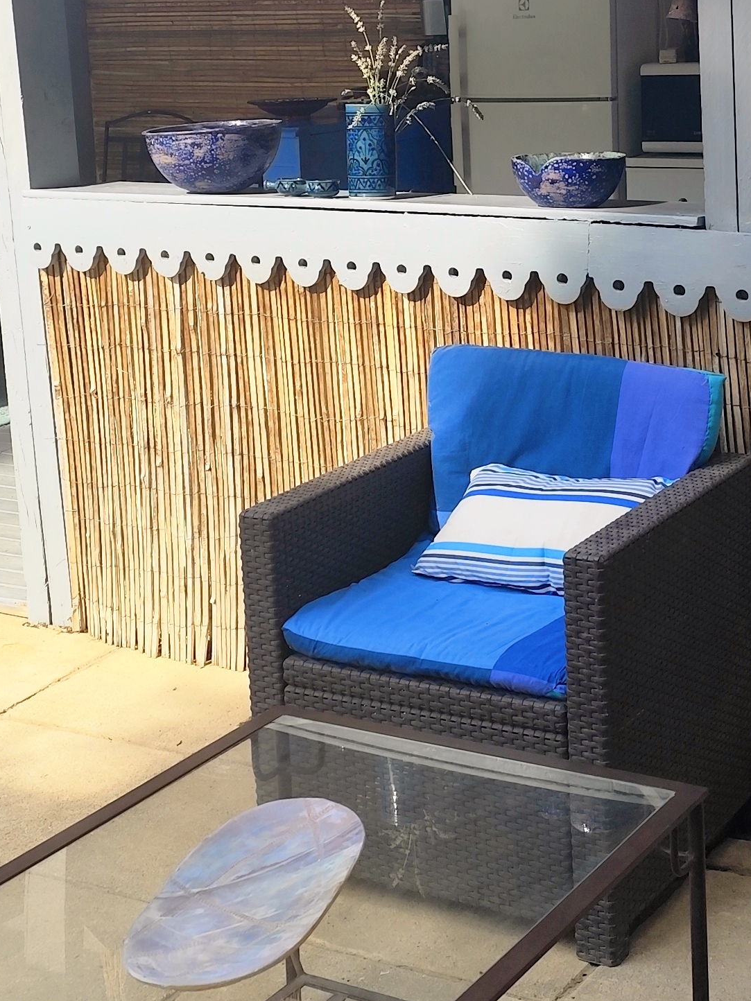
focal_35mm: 65
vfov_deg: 29.3
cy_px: 247
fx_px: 1880
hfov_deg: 22.6
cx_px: 442
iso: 50
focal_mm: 6.19
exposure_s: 1/612
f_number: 1.65
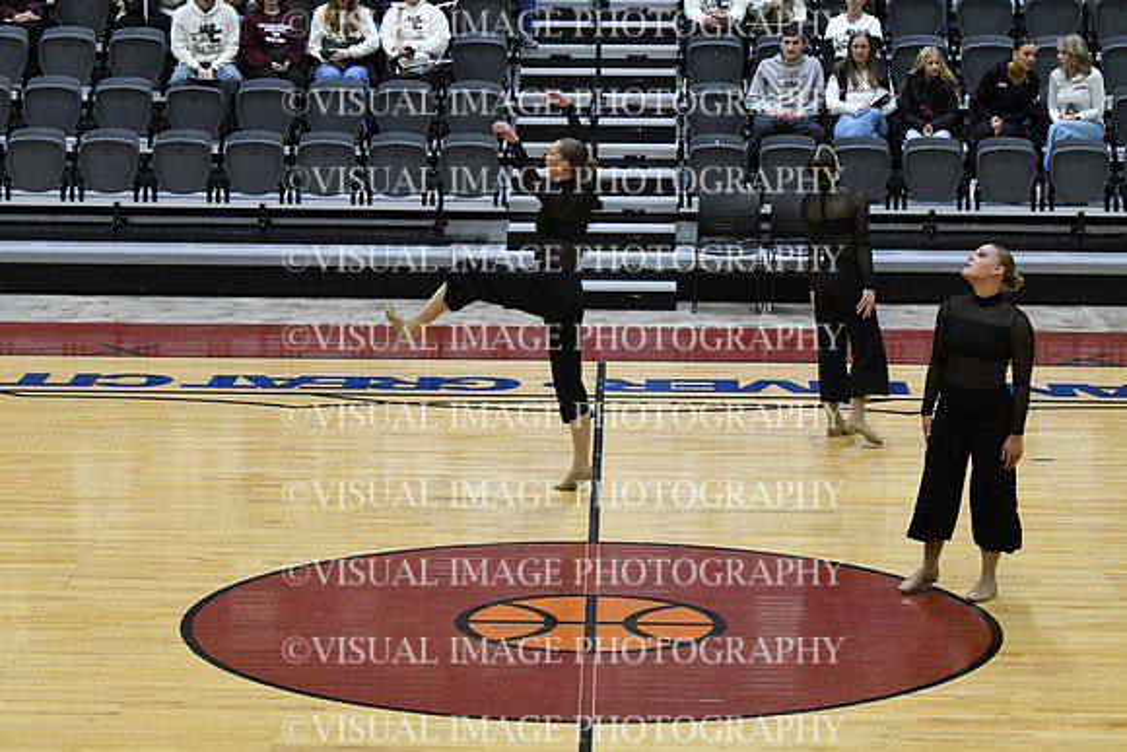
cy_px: 376
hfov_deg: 16.6
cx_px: 564
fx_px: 3851
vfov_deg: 11.2
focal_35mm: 123
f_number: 4
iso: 5000
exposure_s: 1/500
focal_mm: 82
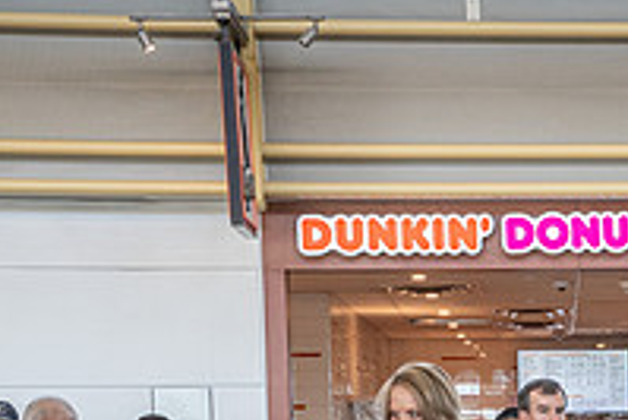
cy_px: 602
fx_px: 2898
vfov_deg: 8.1
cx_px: 827
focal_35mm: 166
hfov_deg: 12.0
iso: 800
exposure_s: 1/125
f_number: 4
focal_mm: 38
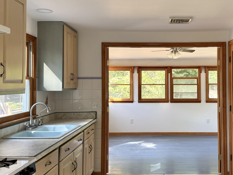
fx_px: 269
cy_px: 79
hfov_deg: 46.2
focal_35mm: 40
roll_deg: +0.6
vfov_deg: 35.9
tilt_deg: -0.5
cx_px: 152
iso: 125
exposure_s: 1/121
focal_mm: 6.76
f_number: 1.78
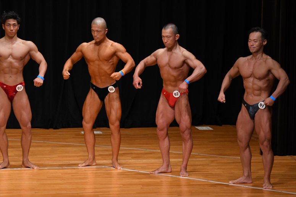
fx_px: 2096
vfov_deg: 5.4
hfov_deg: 8.1
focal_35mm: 255
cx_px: 148
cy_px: 98
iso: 3200
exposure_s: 1/400
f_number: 5.6
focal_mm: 170
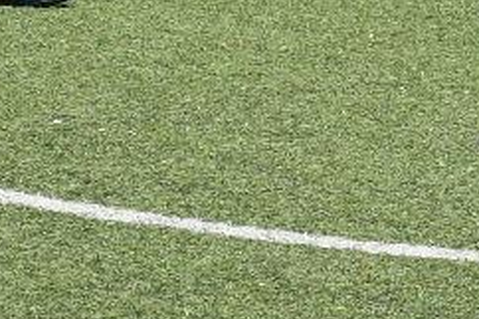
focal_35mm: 664
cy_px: -329
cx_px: 1572
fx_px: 8829
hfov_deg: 3.0
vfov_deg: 2.1
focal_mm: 66
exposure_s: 1/1600
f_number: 10
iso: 1250
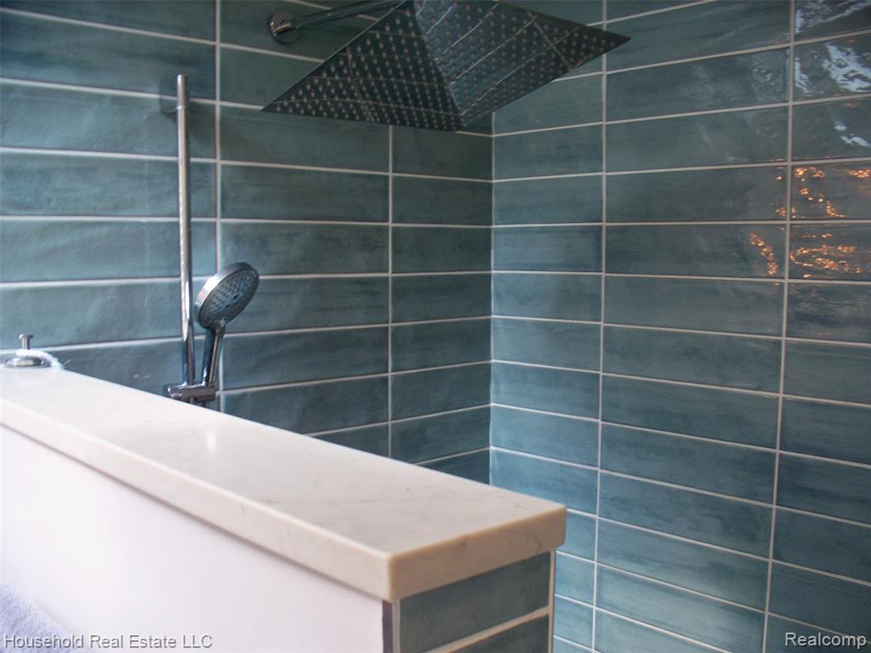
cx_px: 436
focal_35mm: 35
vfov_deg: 40.7
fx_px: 881
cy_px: 326
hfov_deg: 52.6
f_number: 2.8
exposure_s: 1/30
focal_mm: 7.54
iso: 100
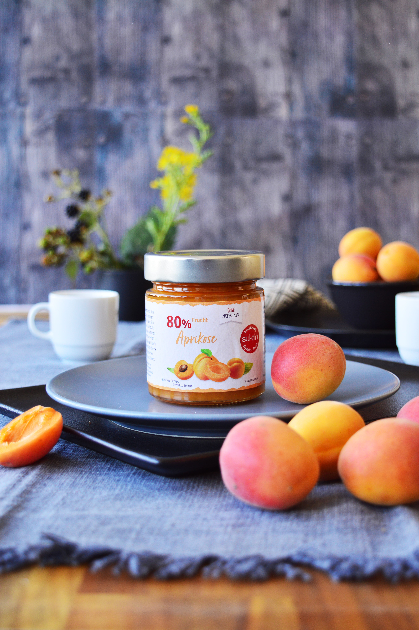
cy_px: 315
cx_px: 210
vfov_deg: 36.9
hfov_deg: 25.0
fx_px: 944
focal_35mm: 54
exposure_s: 1/50
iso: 200
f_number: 5
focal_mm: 36
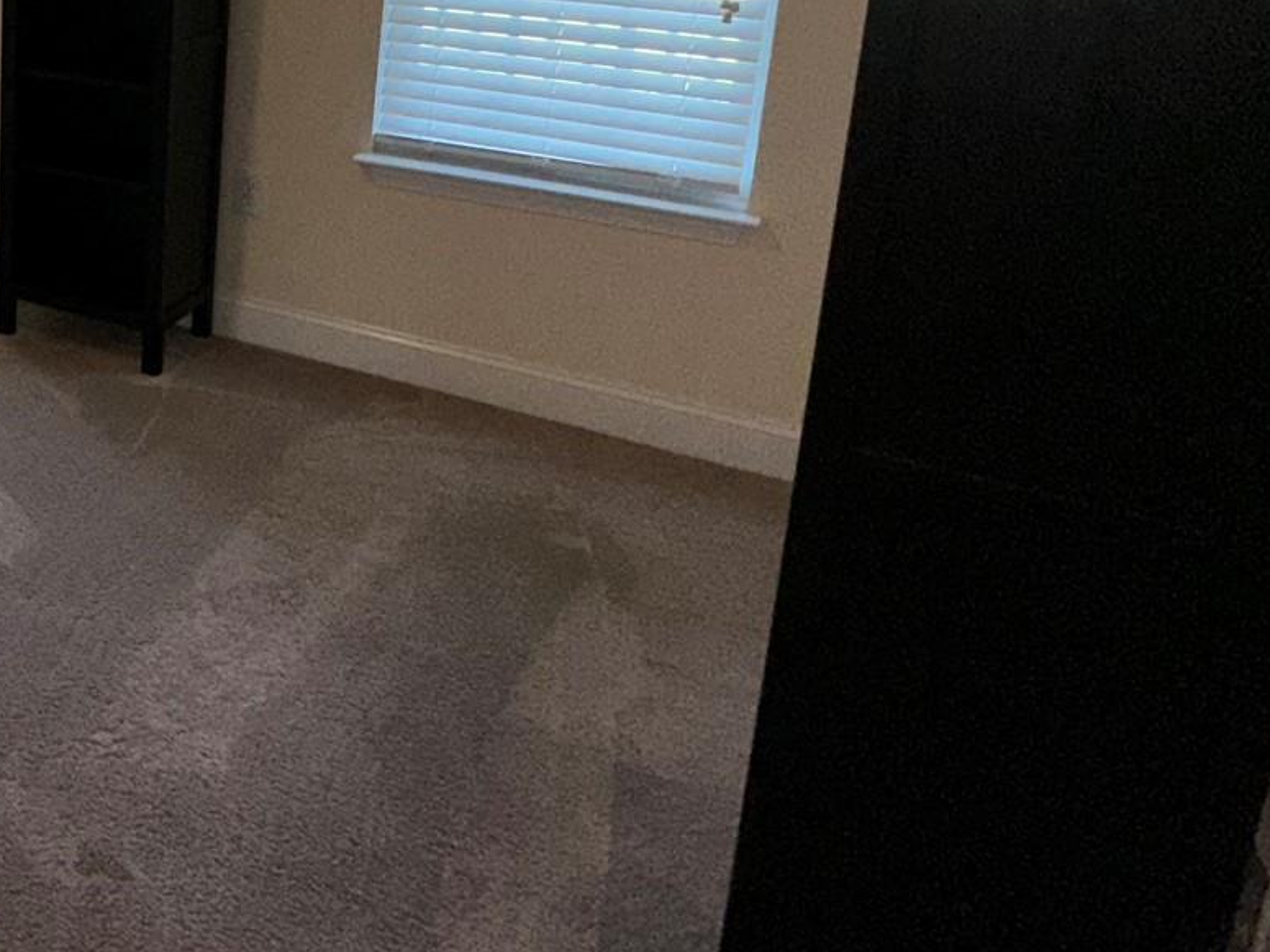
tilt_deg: -12.5
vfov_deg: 36.2
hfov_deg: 40.5
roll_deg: -0.5
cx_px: -126
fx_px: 1357
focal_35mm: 37
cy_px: 90
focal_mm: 2.22
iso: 64
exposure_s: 1/122
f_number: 2.2
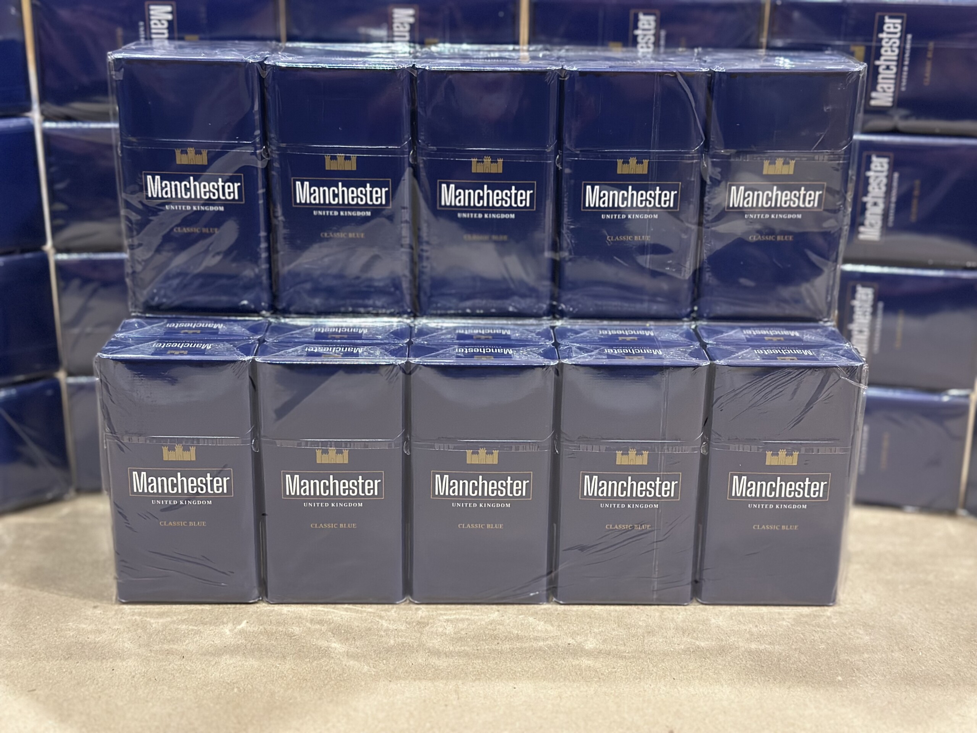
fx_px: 1355
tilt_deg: -18.7
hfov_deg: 39.7
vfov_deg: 30.3
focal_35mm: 48
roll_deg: -0.5
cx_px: 488
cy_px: 366
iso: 640
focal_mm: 6.86
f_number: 1.78
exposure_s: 1/40
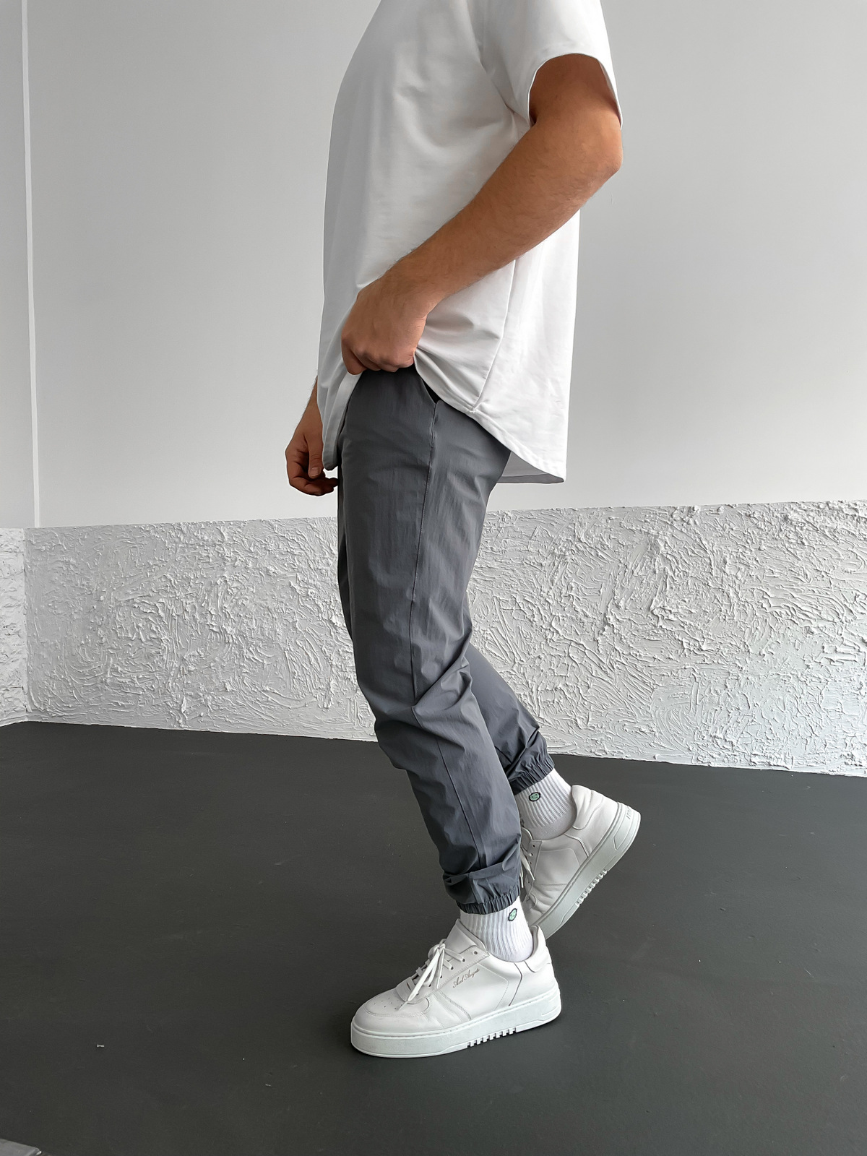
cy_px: 578
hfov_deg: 48.2
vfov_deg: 61.7
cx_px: 434
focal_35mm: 29
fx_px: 968
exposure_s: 1/120
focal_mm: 3
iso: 25
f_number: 1.8
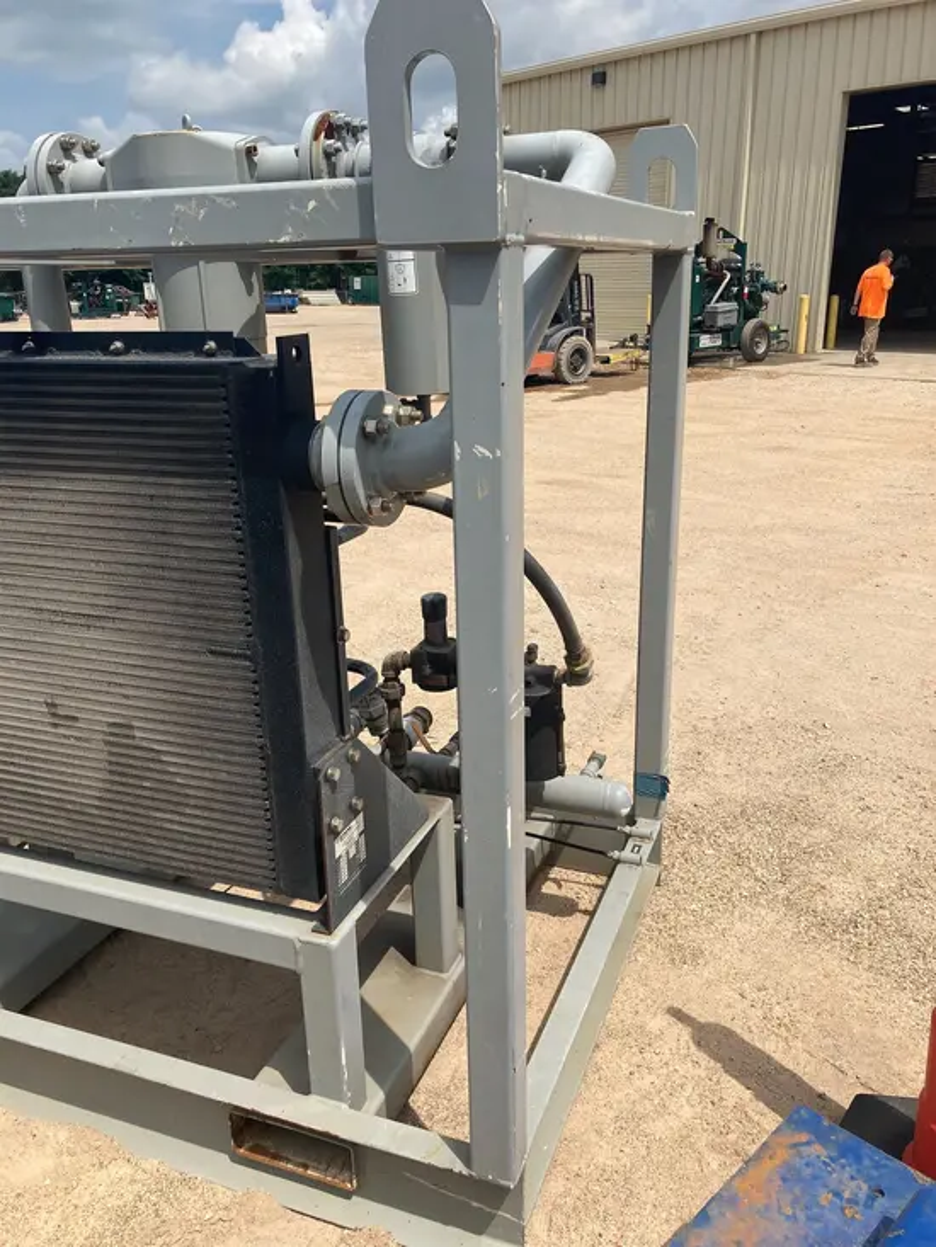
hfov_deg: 49.8
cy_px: 624
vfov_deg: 63.4
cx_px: 468
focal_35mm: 28
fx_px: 1009
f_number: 1.8
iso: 25
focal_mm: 3.99
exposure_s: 1/3247
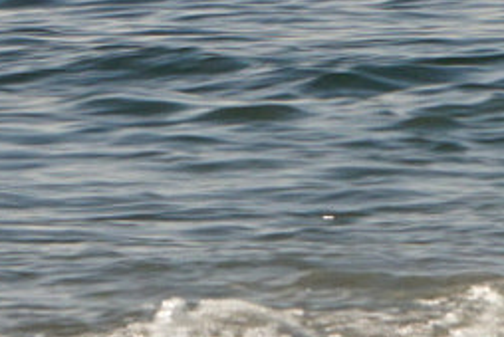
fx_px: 19442
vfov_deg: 1.0
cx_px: 2
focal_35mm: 1387
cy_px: -703
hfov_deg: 1.5
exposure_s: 1/320
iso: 100
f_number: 14
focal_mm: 147
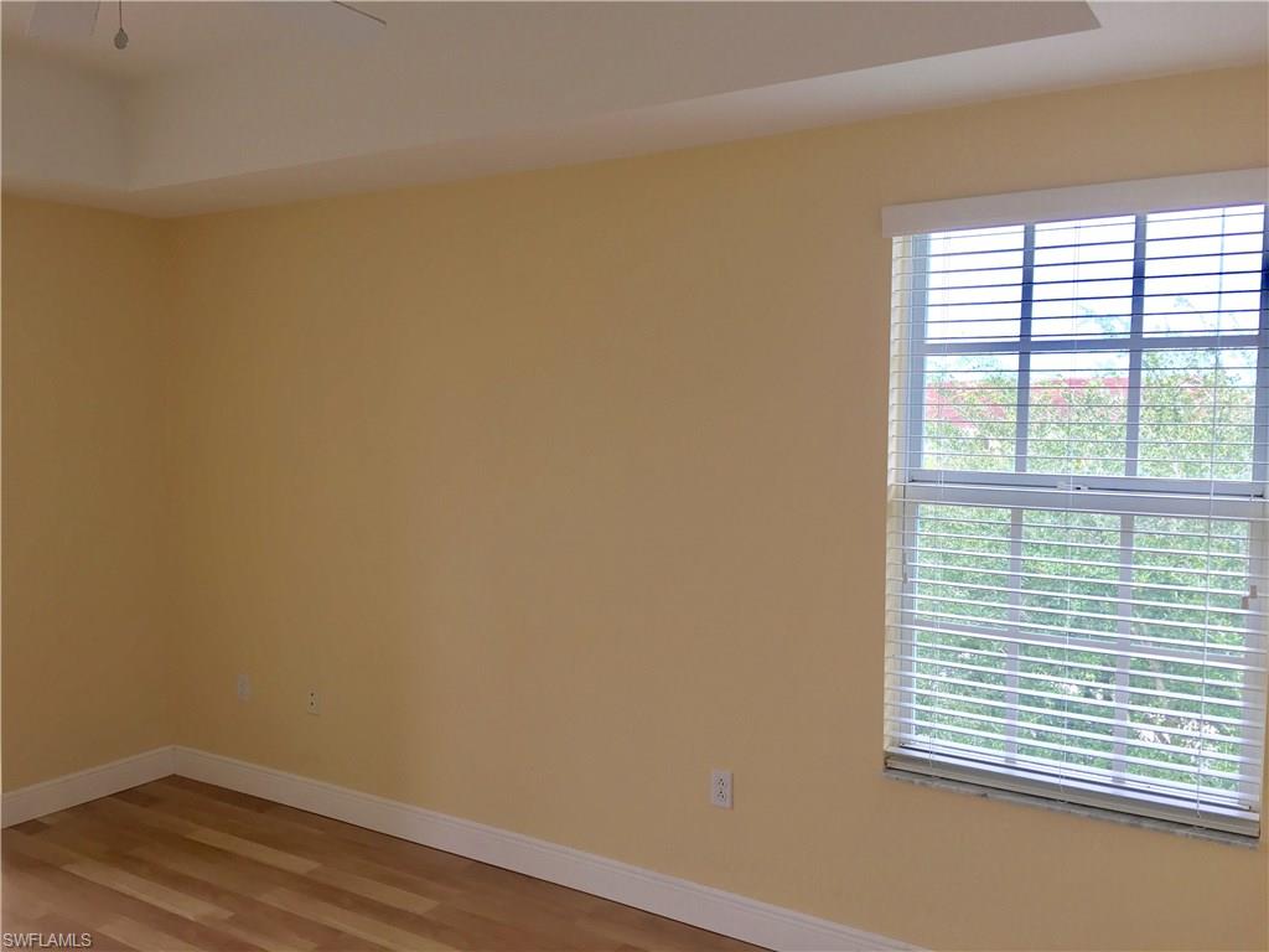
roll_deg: -0.2
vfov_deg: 48.2
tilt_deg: -4.2
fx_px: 1063
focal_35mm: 29
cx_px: 634
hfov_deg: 61.7
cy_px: 476
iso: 25
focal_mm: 4.15
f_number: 2.2
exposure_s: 1/120
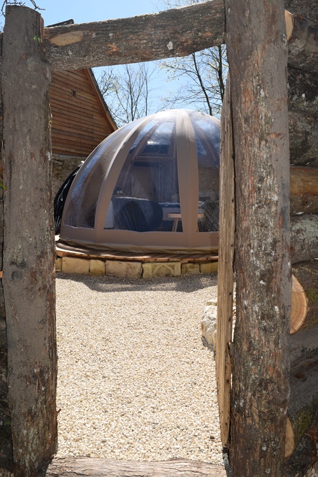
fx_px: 357
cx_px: 159
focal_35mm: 27
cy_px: 238
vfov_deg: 67.4
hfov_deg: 48.0
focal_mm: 18
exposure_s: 1/200
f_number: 10
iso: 100
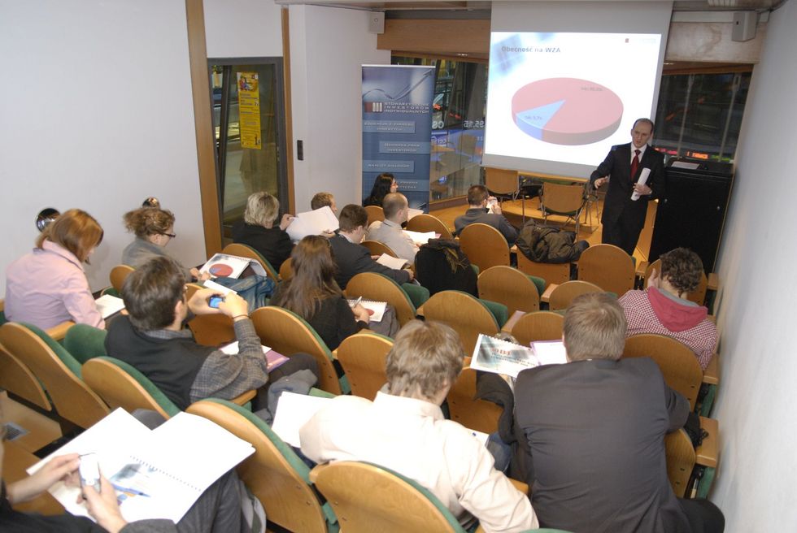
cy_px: 266
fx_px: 565
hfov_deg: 70.4
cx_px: 398
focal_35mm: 26
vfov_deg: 50.5
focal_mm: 17
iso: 640
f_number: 2.8
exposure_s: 1/30
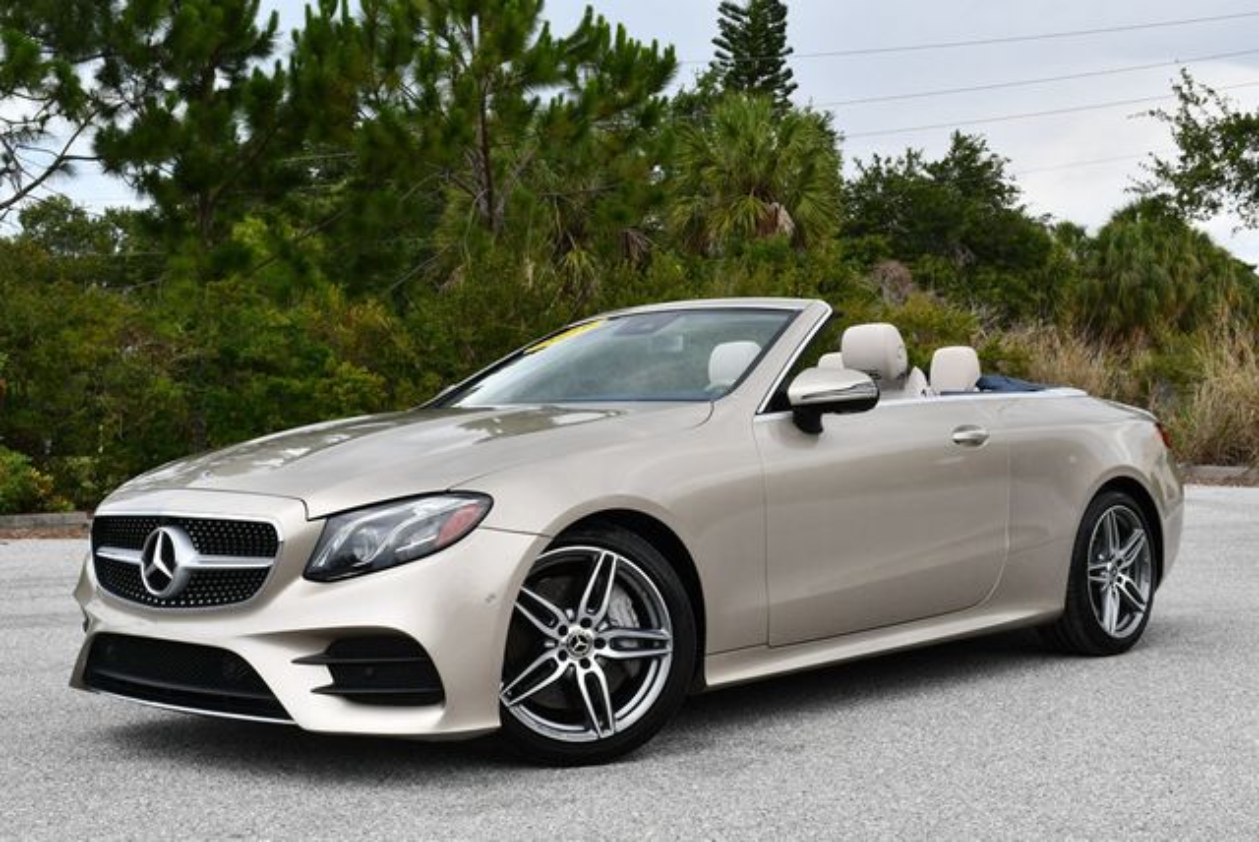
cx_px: 630
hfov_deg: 41.1
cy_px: 421
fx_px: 1680
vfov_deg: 28.1
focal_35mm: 48
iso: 125
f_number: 8
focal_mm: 24
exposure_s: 1/250
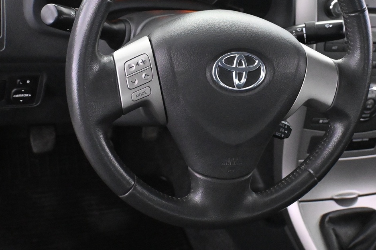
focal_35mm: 65
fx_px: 677
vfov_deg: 20.8
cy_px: 60
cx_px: 214
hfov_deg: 31.0
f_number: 4.2
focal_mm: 25
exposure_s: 1/60
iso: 8000
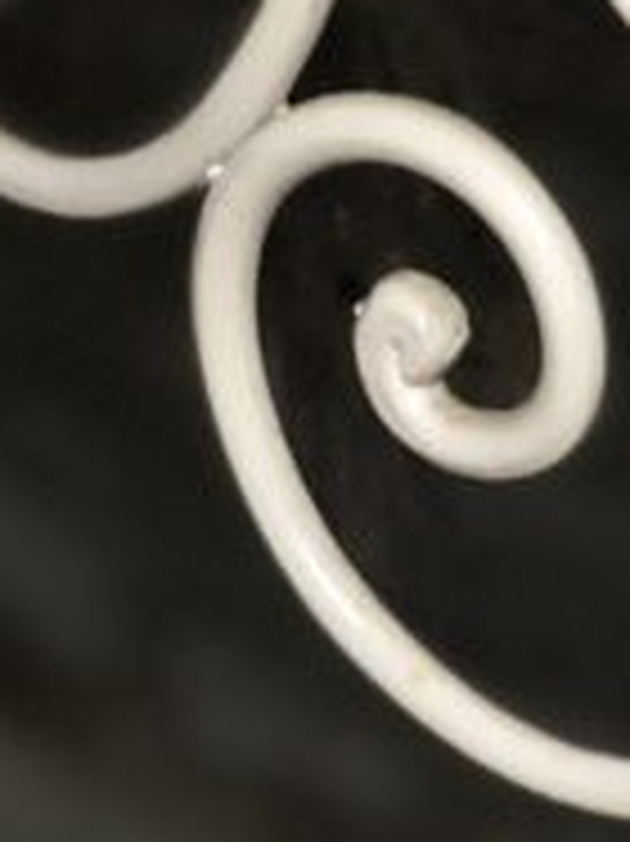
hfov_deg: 5.1
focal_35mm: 285
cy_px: 1756
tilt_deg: -35.1
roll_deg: +2.7
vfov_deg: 6.7
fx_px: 6924
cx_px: 1278
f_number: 2.4
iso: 125
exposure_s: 1/25
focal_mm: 6
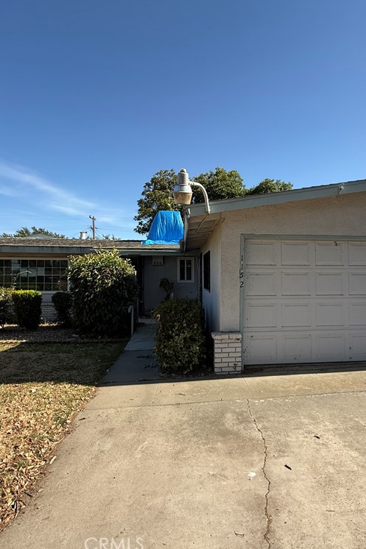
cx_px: 225
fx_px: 305
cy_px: 272
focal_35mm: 20
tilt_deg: +1.1
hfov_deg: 61.2
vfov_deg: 84.0
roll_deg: -0.5
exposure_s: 1/1050
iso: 50
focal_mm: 2.22
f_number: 2.2
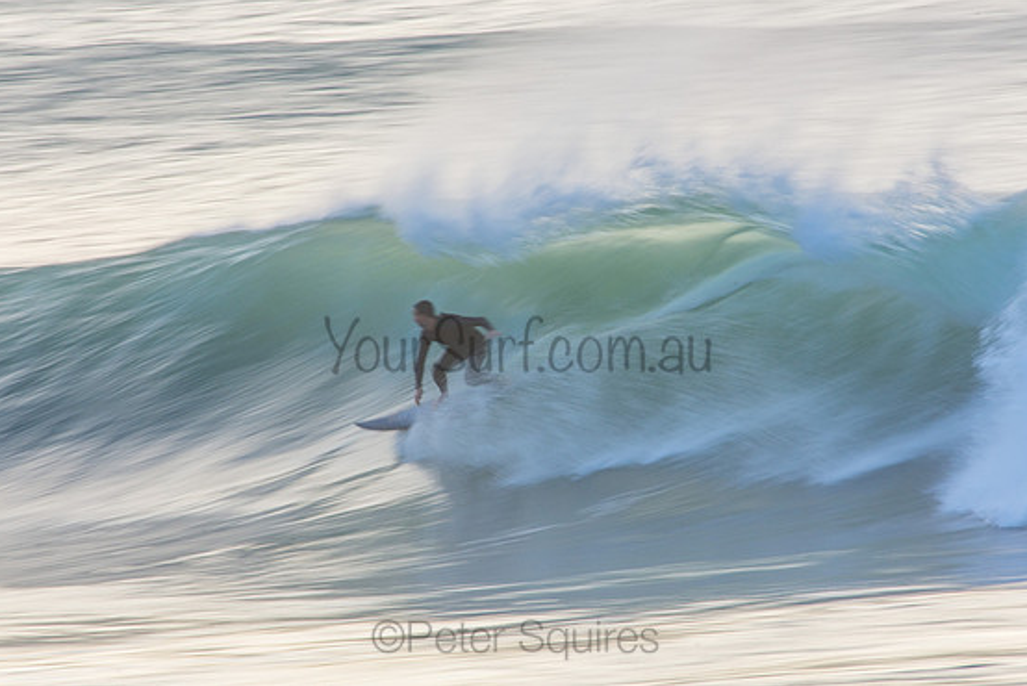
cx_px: 515
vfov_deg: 1.8
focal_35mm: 785
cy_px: 329
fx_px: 22405
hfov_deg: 2.6
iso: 200
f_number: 25
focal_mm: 500
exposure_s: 1/30
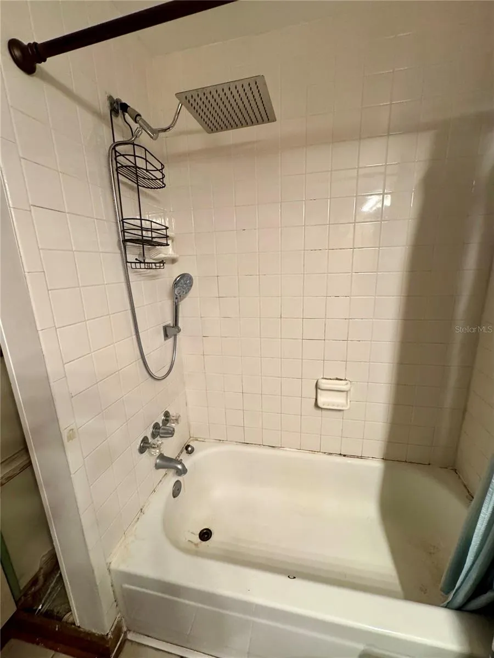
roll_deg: +3.6
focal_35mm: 14
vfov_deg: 102.1
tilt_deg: -13.2
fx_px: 266
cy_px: 329
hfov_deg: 85.7
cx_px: 247
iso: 250
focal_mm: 2.22
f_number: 2.2
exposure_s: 1/60
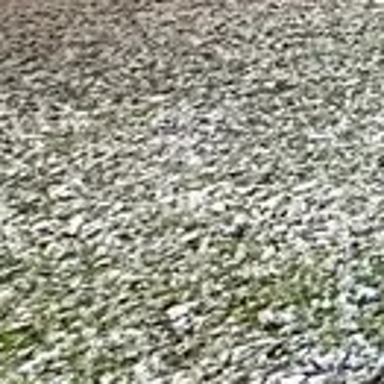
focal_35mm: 97
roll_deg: -0.5
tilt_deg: -0.4
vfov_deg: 16.0
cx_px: 1316
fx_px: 1217
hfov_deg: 9.8
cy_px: -243
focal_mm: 2.22
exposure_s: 1/799
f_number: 2.2
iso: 64
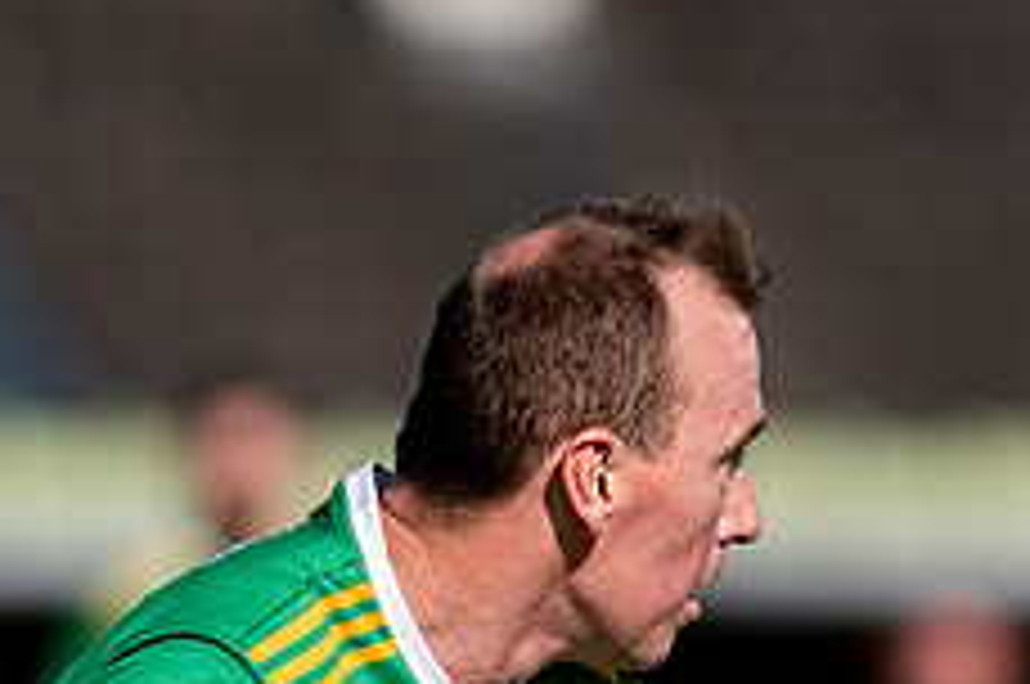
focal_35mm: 1422
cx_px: 542
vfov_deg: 1.0
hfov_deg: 1.5
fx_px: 40627
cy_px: 617
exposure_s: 1/2500
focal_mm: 300
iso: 100
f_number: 2.8
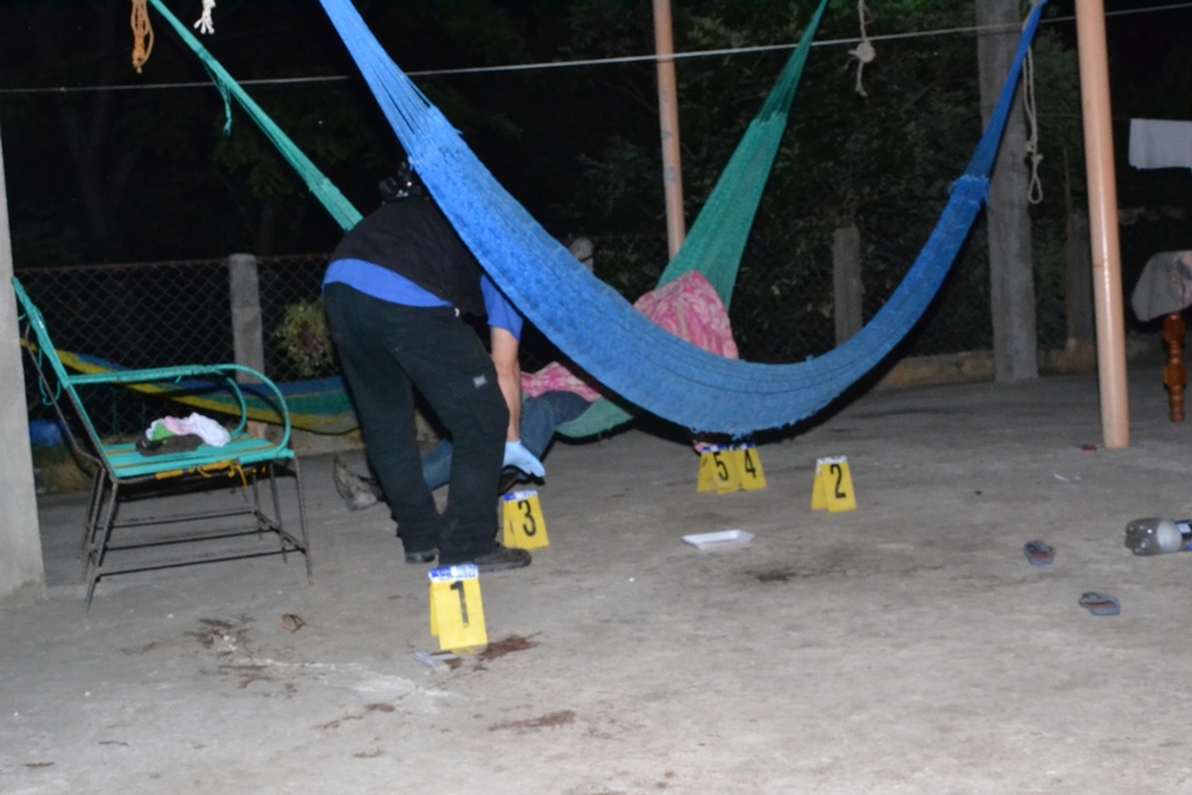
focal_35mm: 44
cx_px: 596
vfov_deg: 30.9
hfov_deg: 45.0
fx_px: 1440
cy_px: 398
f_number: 14
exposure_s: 1/200
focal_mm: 29
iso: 3200
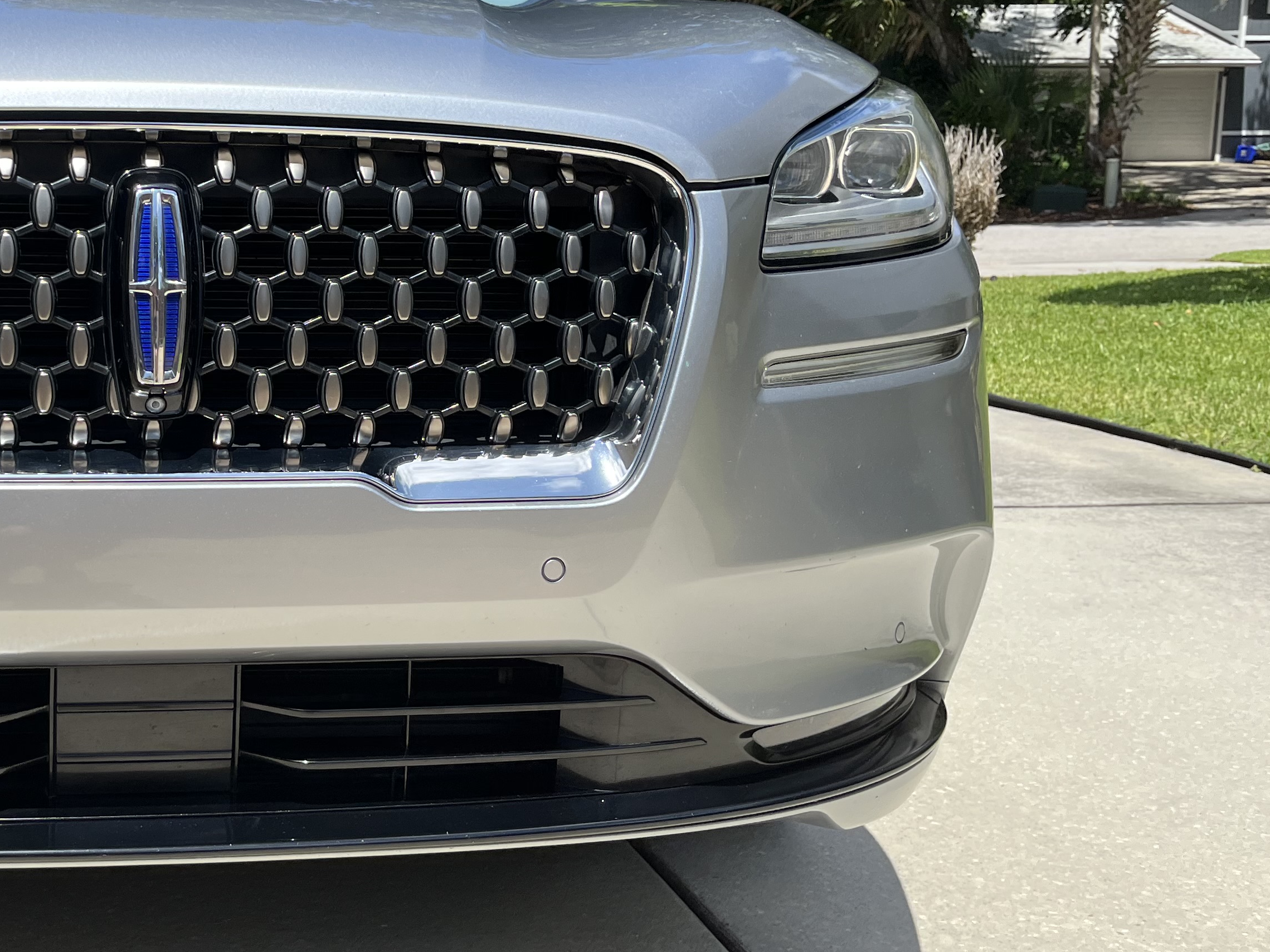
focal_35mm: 46
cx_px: 186
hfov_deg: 39.0
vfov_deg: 31.5
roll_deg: +0.7
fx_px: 1688
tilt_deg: -9.8
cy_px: 412
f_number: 1.6
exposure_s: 1/2632
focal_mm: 5.1
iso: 50
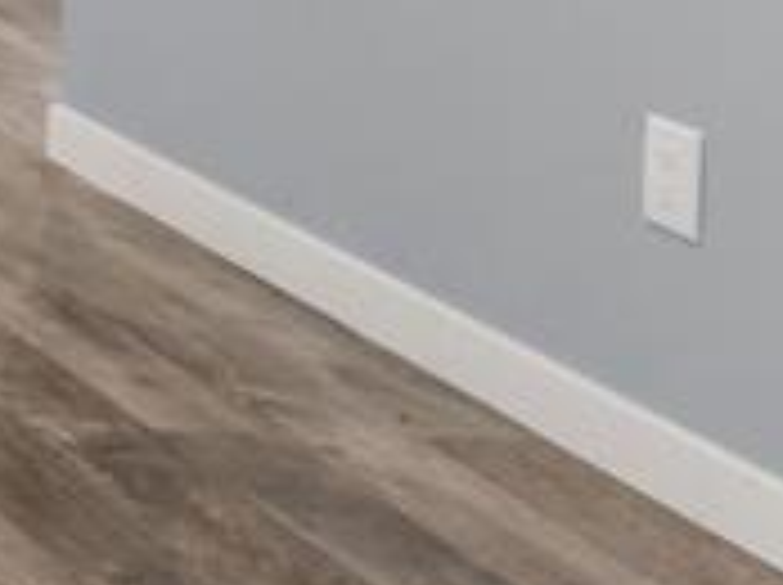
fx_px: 2688
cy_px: -630
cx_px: -1472
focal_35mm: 119
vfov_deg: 11.1
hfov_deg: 11.3
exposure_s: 2
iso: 1250
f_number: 8
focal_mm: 13.7
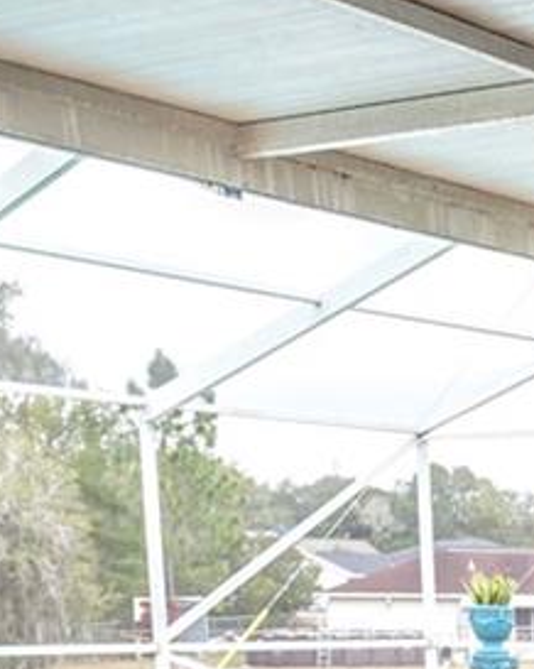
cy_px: 890
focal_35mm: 88
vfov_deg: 19.8
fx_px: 1740
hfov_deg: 14.2
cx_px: 1119
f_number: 2.8
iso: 100
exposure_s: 1/100
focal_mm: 16
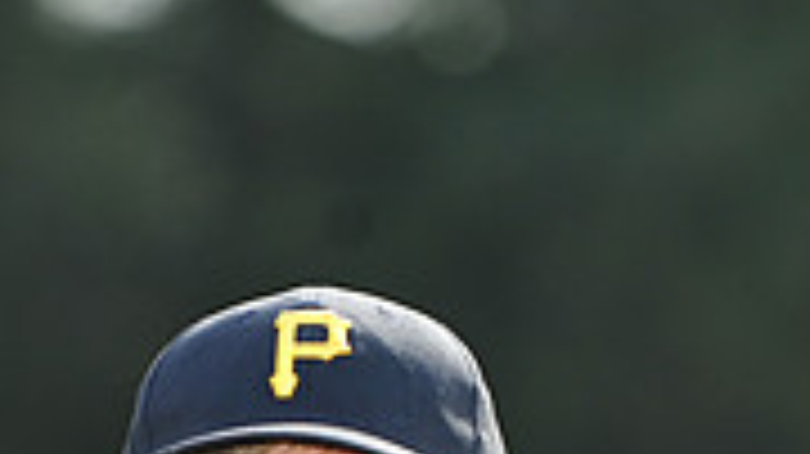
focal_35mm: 624
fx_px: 13394
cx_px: 148
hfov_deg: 3.5
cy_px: 737
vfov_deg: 1.9
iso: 400
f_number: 4.5
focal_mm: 185
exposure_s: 1/1000
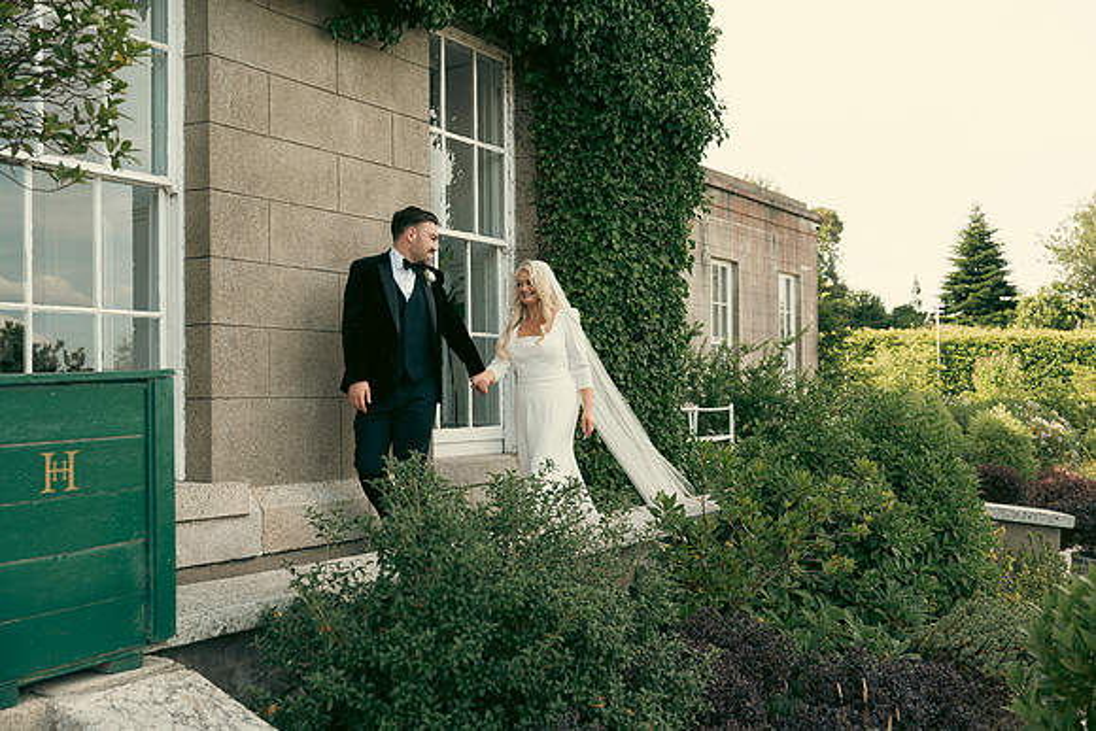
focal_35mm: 41
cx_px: 548
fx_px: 1248
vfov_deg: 32.6
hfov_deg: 47.4
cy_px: 366
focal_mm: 41
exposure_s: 1/320
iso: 125
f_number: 3.5
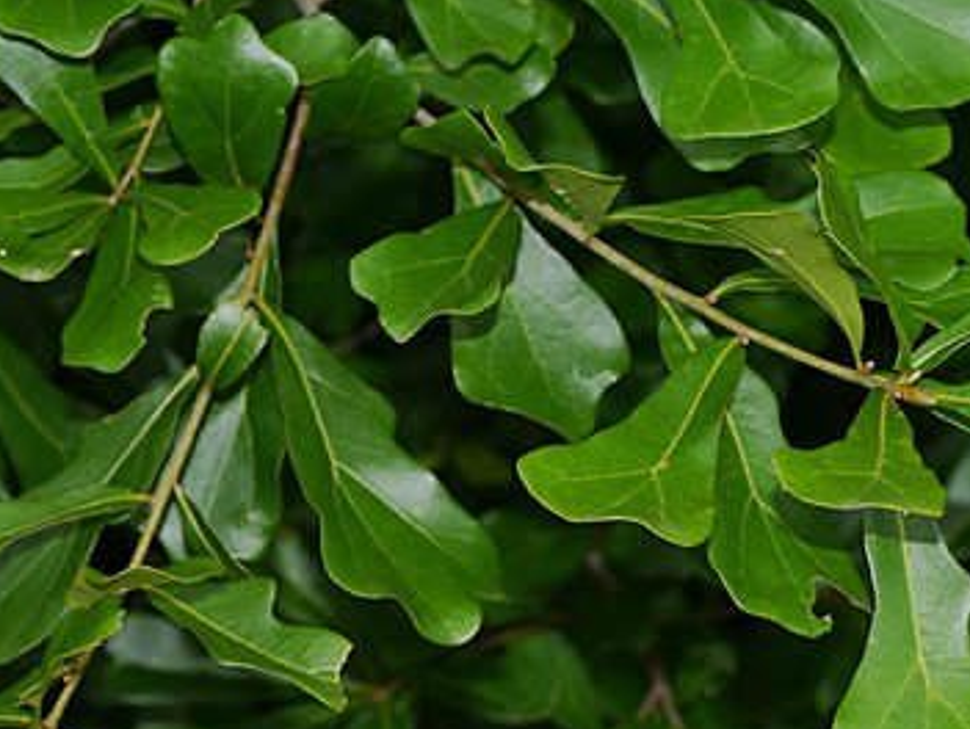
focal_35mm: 154
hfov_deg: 12.8
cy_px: 573
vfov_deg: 9.6
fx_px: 4320
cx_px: 495
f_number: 8
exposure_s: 1/160
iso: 160
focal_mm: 45
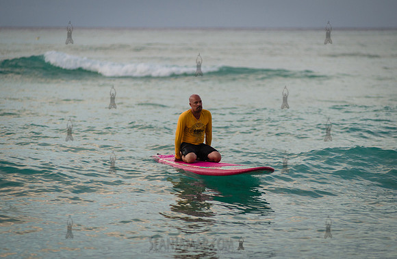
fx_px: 2604
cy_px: 151
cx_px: 203
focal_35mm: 238
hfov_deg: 8.7
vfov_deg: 5.7
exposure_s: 1/320
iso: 800
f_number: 2.8
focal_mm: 200
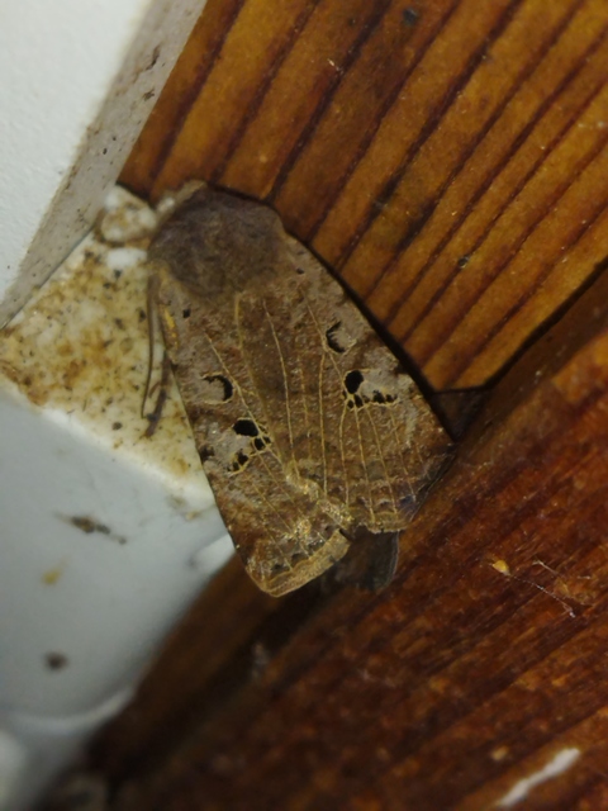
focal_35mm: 27
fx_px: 632
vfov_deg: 65.3
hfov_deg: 51.4
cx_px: 304
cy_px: 406
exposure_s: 1/110
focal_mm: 4.71
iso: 100
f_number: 1.79
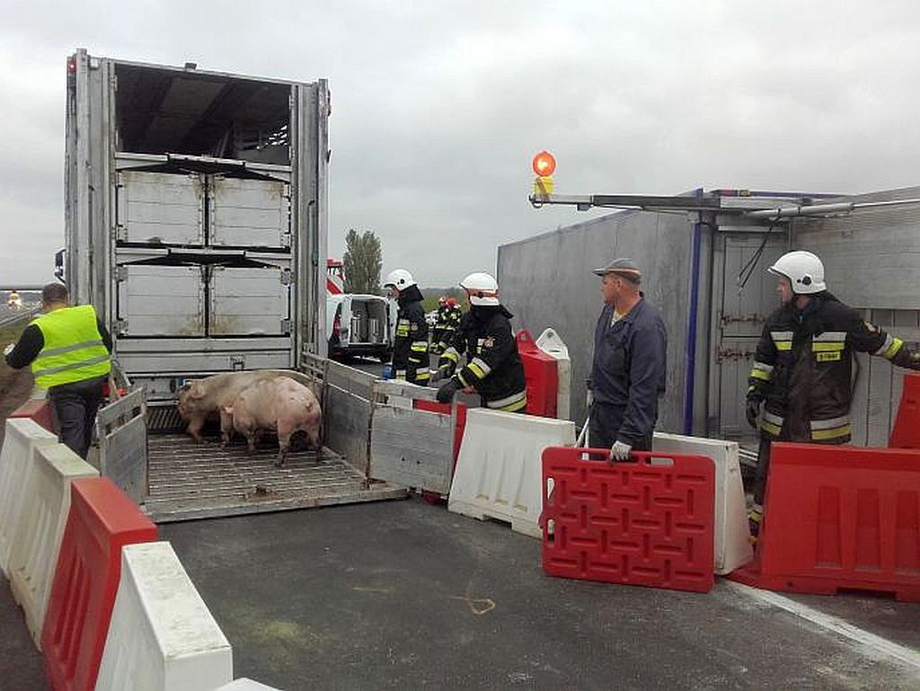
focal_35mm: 31
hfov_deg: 58.3
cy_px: 346
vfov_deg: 45.5
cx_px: 460
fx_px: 824
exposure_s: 1/114
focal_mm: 3.31
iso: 50
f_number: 2.2
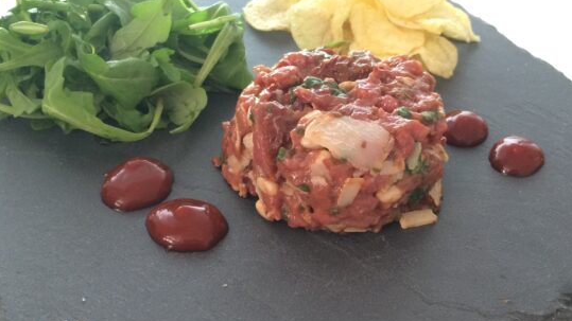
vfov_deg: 26.2
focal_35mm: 45
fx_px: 682
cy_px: 233
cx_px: 304
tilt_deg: -41.5
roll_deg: -3.9
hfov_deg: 45.5
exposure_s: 1/33
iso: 200
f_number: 2.2
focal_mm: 4.15
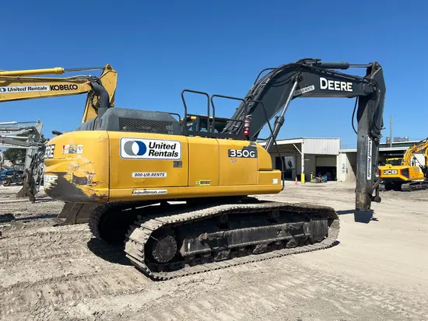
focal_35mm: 26
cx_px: 214
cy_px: 160
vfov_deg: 53.1
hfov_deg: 67.3
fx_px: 322
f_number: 1.5
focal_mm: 5.7
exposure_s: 1/5587
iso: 50
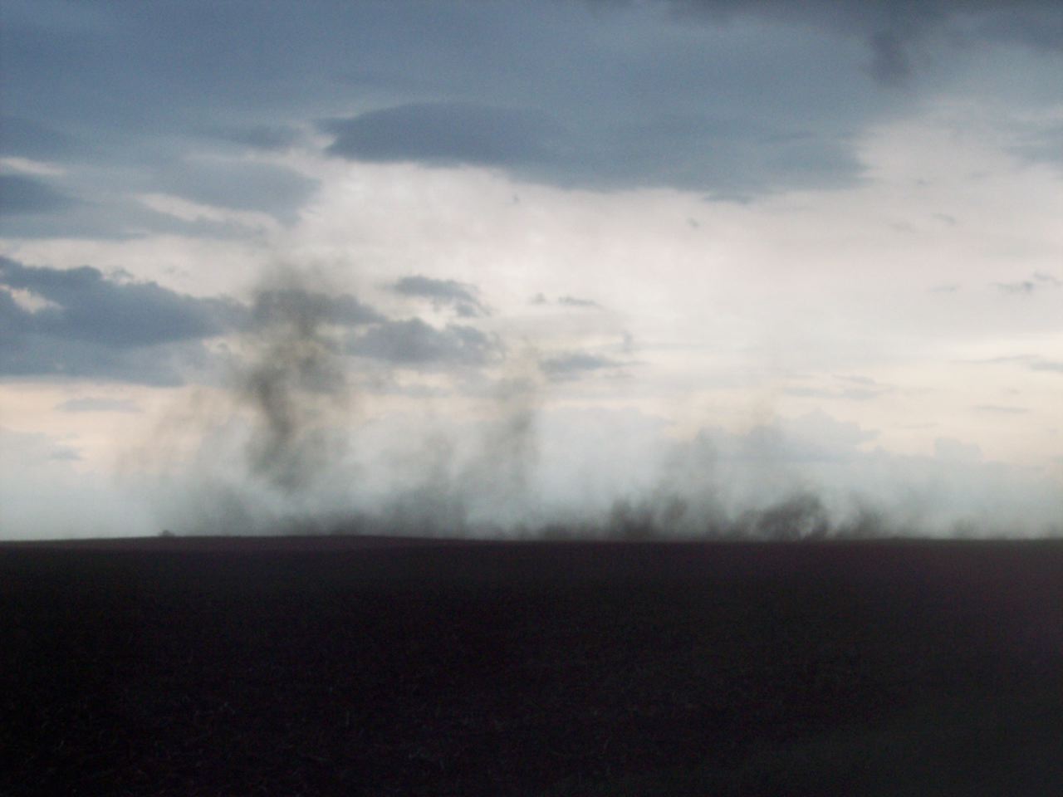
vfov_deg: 18.9
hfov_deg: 25.0
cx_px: 532
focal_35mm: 78
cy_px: 398
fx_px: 2395
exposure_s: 1/15
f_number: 4.8
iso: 200
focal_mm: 16
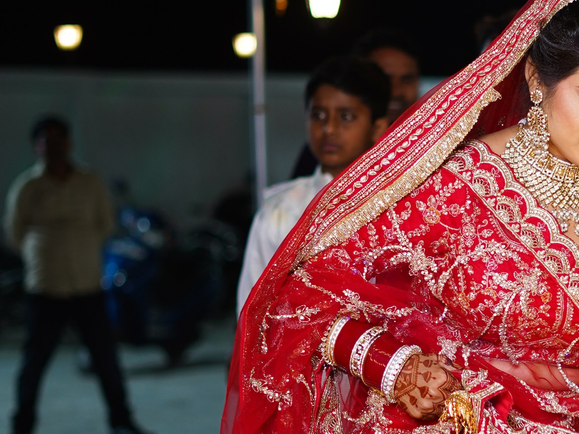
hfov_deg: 12.6
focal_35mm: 155
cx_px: 605
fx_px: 2592
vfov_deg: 9.6
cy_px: 315
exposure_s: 1/125
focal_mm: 50
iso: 200
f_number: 1.8
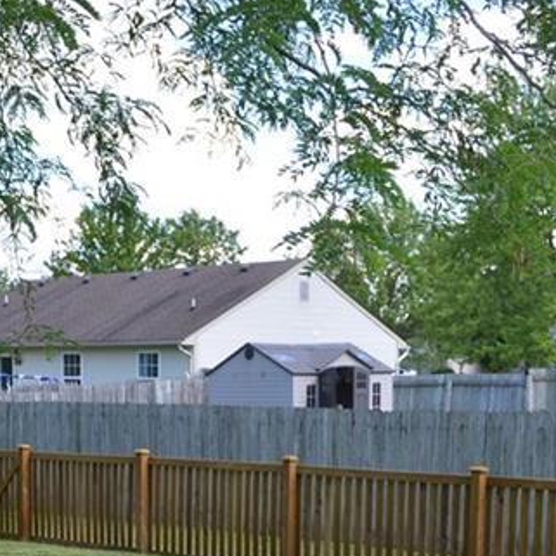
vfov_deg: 22.9
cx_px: 120
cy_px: 531
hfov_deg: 23.4
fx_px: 1327
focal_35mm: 73
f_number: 5.6
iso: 100
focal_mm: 18
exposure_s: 1/200
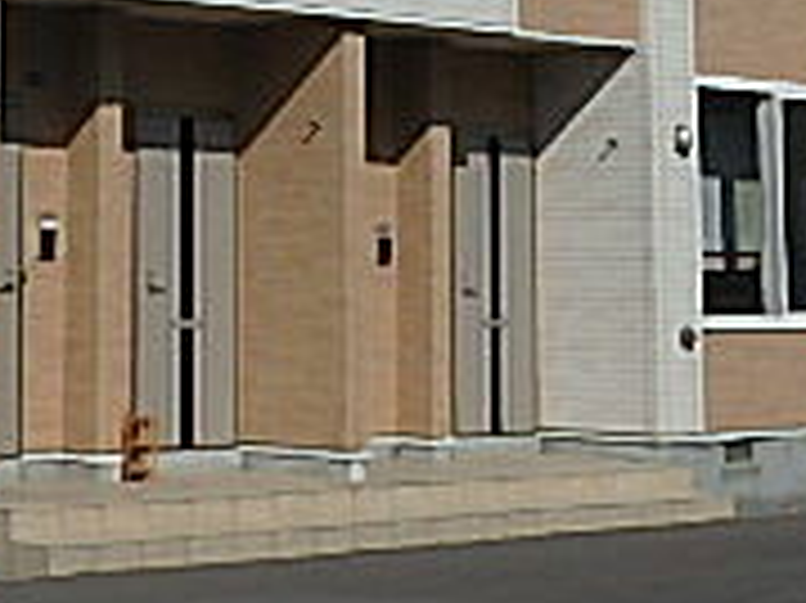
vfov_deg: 13.1
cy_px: -72
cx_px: 77
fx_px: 2583
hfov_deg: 17.5
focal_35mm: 111
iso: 125
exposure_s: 1/640
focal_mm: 5.6
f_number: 7.9
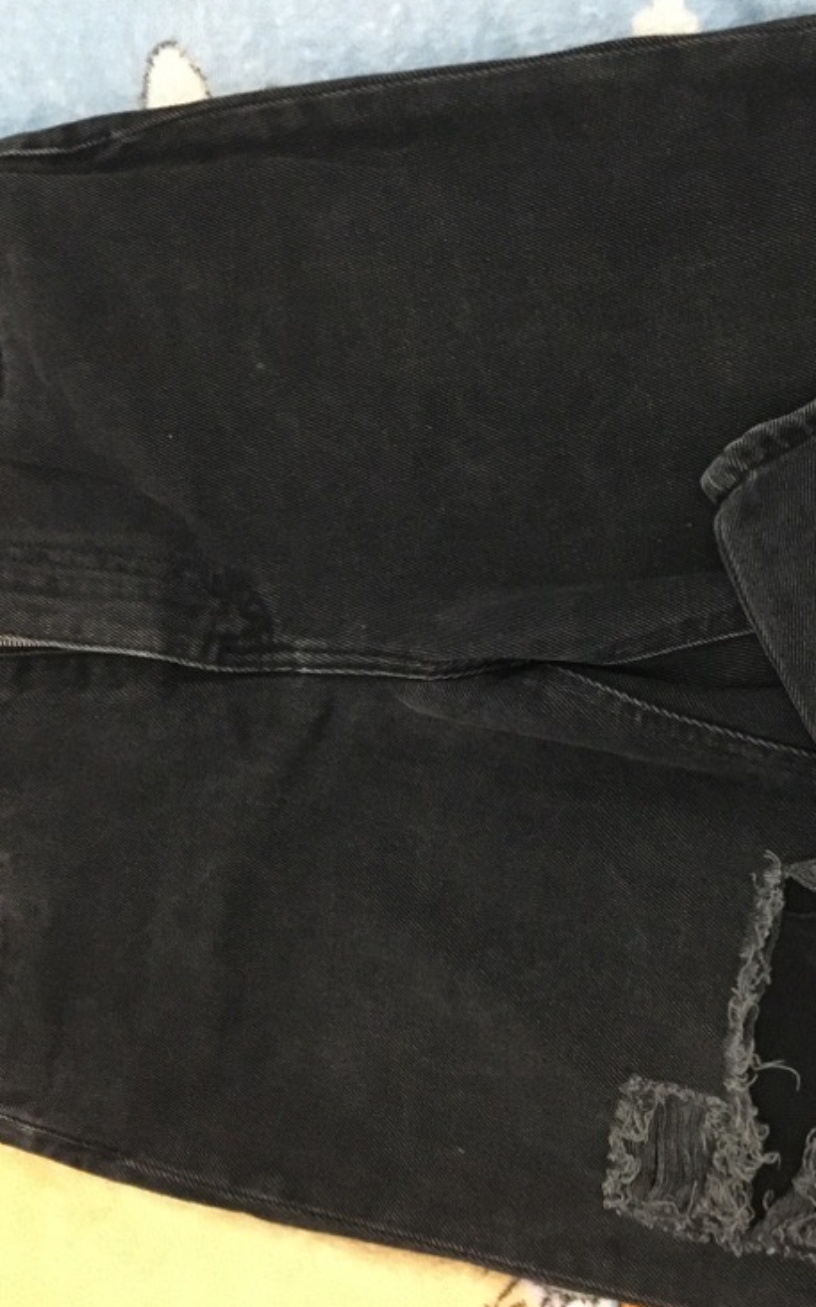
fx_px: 1496
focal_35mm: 42
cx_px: 632
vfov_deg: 47.2
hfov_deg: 29.9
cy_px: 650
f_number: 2.2
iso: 640
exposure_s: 1/17
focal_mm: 4.15
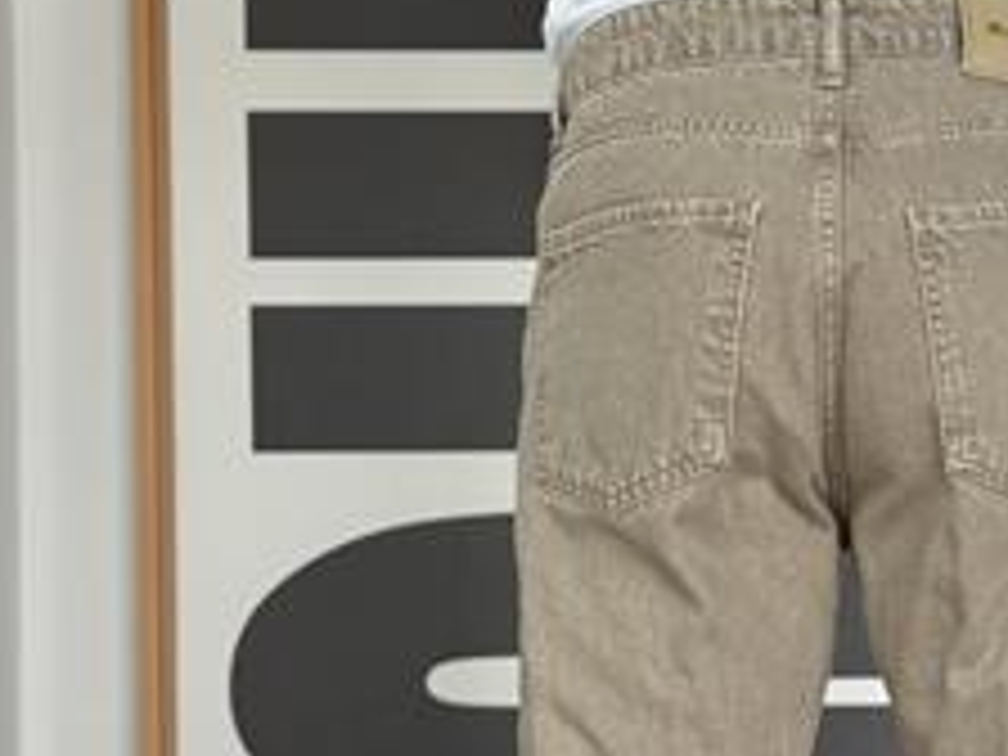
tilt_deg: +0.7
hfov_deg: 17.1
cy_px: 880
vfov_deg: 12.7
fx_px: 3320
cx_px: 832
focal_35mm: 114
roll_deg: +0.2
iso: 80
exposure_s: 1/277
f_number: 1.78
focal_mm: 6.76
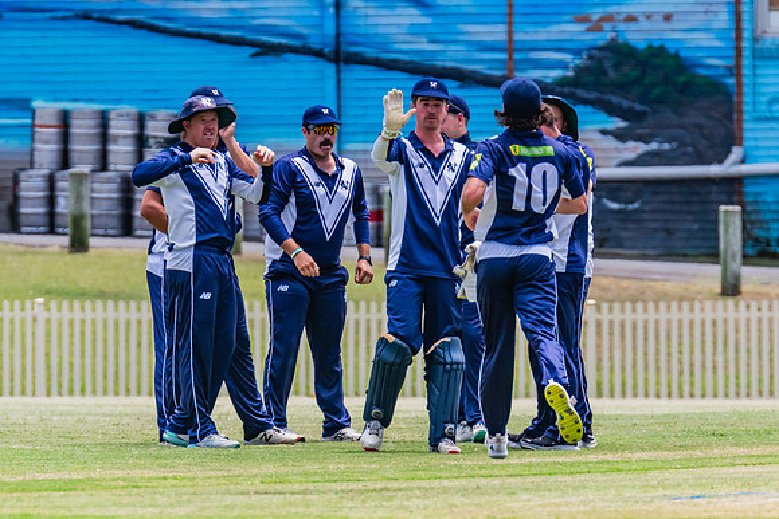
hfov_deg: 2.7
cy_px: 219
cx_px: 352
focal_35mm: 771
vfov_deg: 1.8
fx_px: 16689
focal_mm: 550
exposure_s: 1/2000
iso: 800
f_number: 9
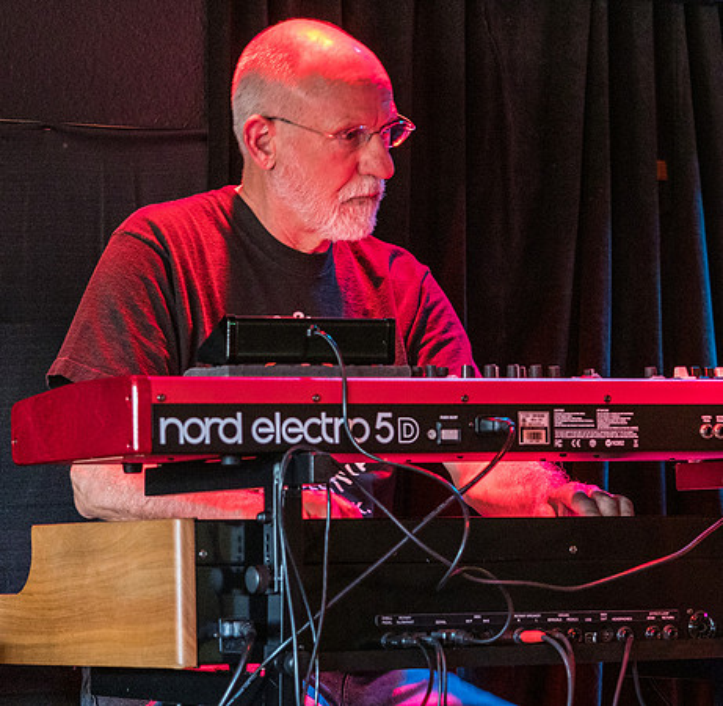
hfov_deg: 11.0
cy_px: 236
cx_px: 333
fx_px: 3767
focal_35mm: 161
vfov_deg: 10.7
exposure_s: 1/20
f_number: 2.8
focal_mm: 52
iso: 1250
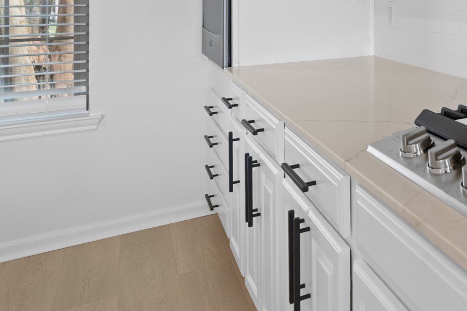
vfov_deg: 30.6
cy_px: -11
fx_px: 519
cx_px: 574
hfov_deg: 36.2
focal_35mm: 40
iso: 2000
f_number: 8
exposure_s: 1/30
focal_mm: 16
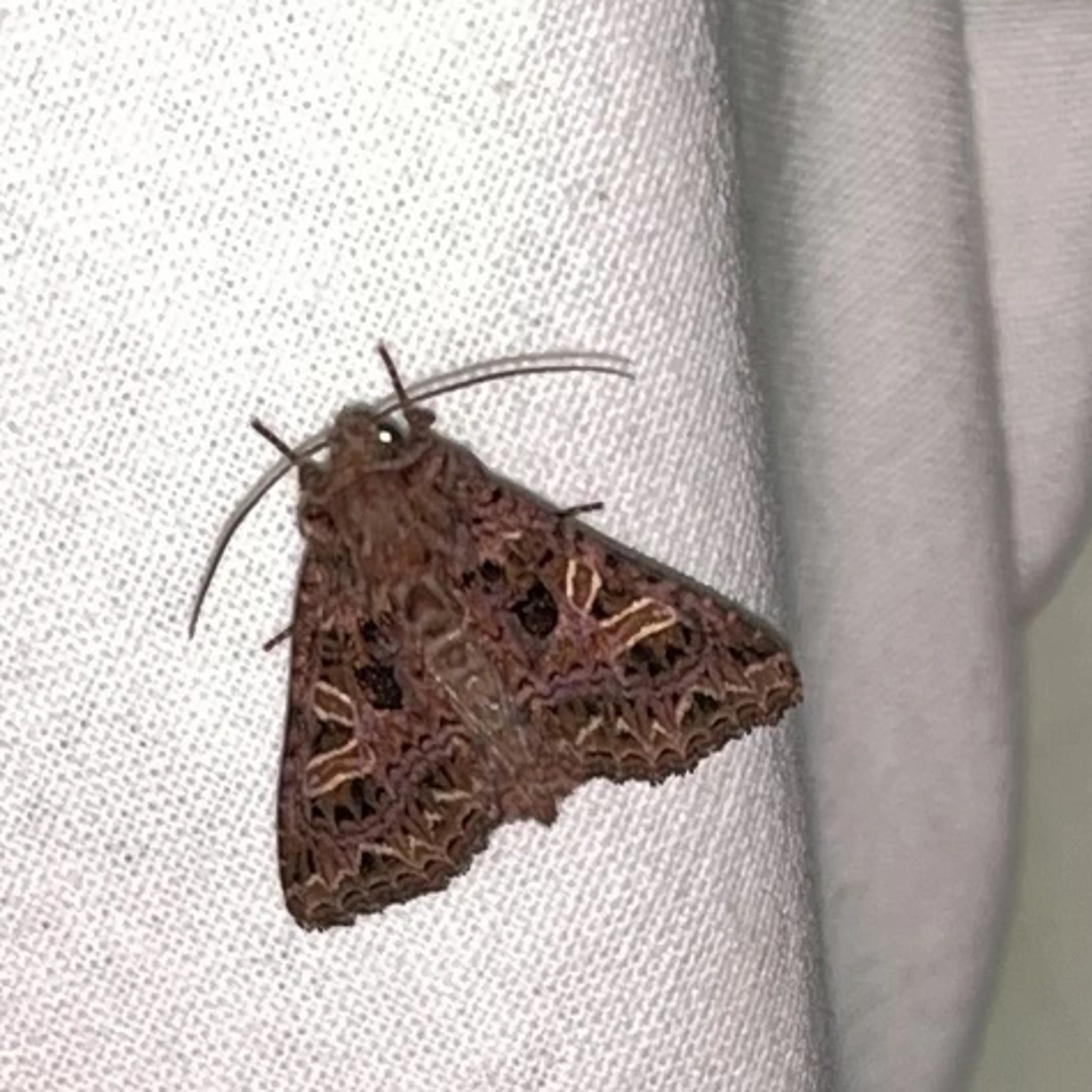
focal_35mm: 31
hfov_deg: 52.5
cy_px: 668
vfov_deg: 52.1
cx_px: 546
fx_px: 1106
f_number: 1.6
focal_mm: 5.1
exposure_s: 1/228
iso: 32
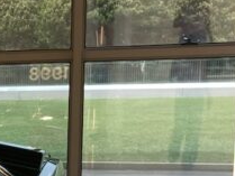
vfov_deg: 10.6
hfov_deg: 12.4
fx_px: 931
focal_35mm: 137
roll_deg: +1.6
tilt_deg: -10.6
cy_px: 240
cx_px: -264
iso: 20
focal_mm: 3.99
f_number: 1.8
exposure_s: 1/106
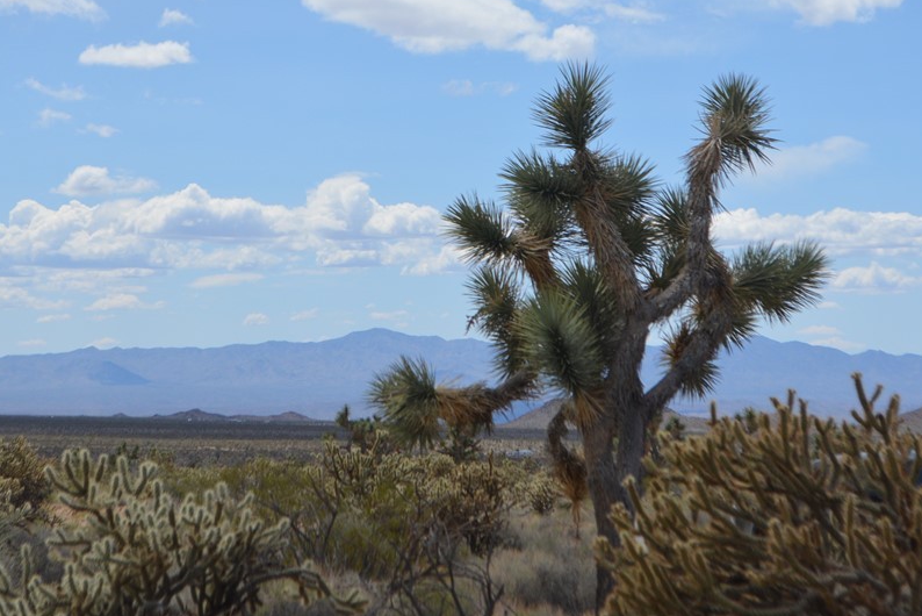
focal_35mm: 113
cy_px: 260
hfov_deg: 18.1
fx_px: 2887
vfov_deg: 12.2
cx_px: 434
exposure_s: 1/2000
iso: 400
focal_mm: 55
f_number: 8
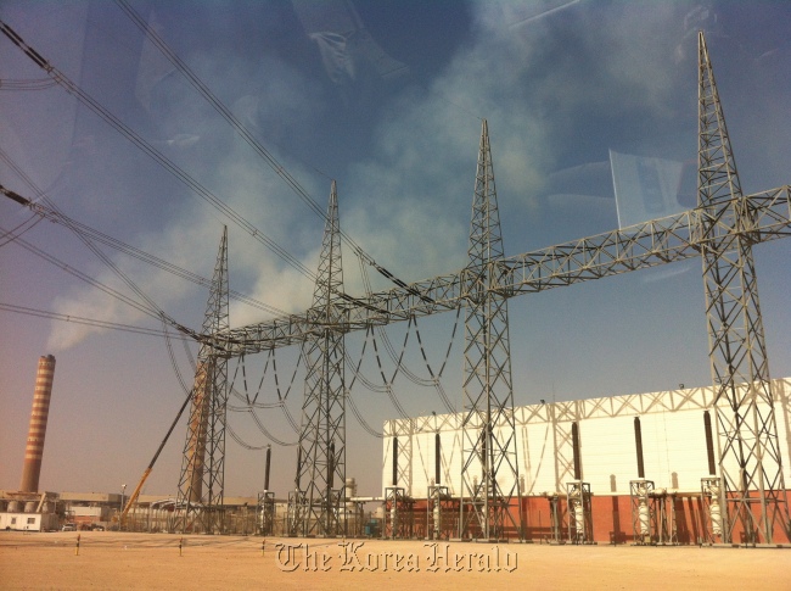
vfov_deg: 40.6
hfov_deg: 52.7
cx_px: 396
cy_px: 296
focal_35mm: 35
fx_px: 798
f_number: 2.8
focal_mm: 3.85
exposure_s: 1/2514
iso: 80
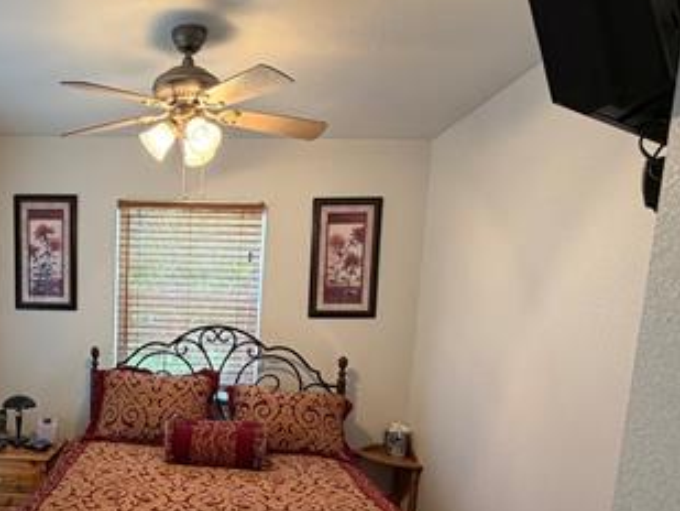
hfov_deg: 57.9
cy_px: 385
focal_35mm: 29
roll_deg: -2.8
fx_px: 570
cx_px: 156
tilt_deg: -7.9
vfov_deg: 46.5
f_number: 2.2
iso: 200
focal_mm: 2.22
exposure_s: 1/60
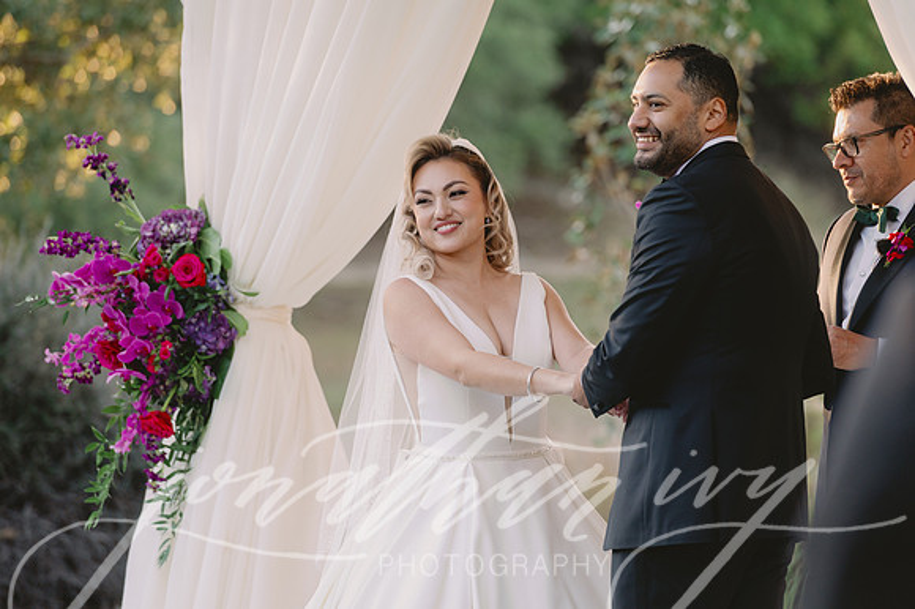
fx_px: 5080
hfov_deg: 10.3
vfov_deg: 6.9
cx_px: 458
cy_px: 304
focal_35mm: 200
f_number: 2.8
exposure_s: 1/320
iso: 320
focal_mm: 200
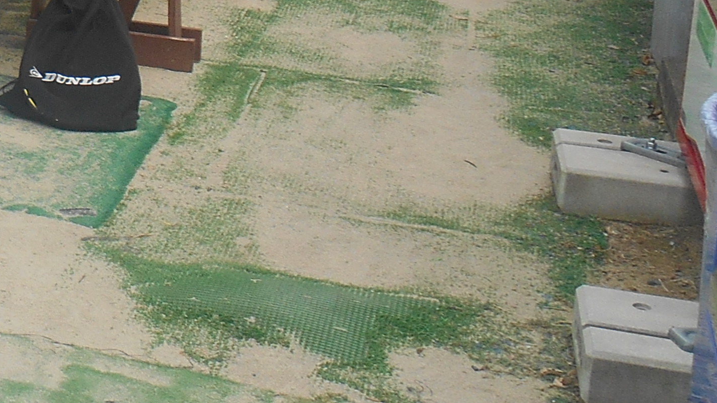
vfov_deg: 11.4
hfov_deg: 18.1
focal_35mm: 102
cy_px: -187
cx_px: -423
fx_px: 1939
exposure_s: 1/250
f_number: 3.4
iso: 80
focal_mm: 4.7
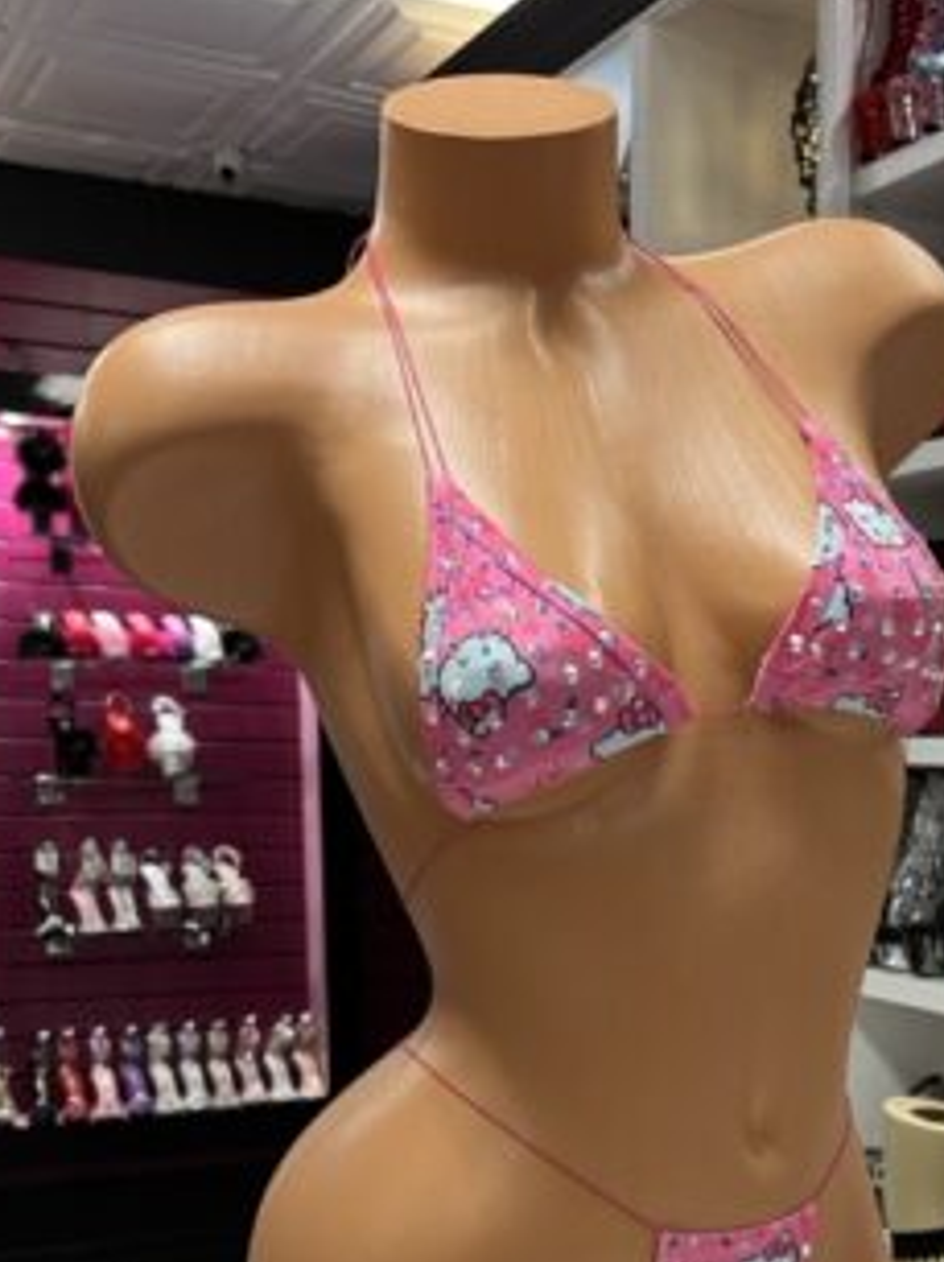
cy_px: 1015
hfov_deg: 28.0
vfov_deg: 36.2
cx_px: 738
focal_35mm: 51
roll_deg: -0.1
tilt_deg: -9.8
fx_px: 1857
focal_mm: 5.7
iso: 80
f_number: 1.5
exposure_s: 1/60
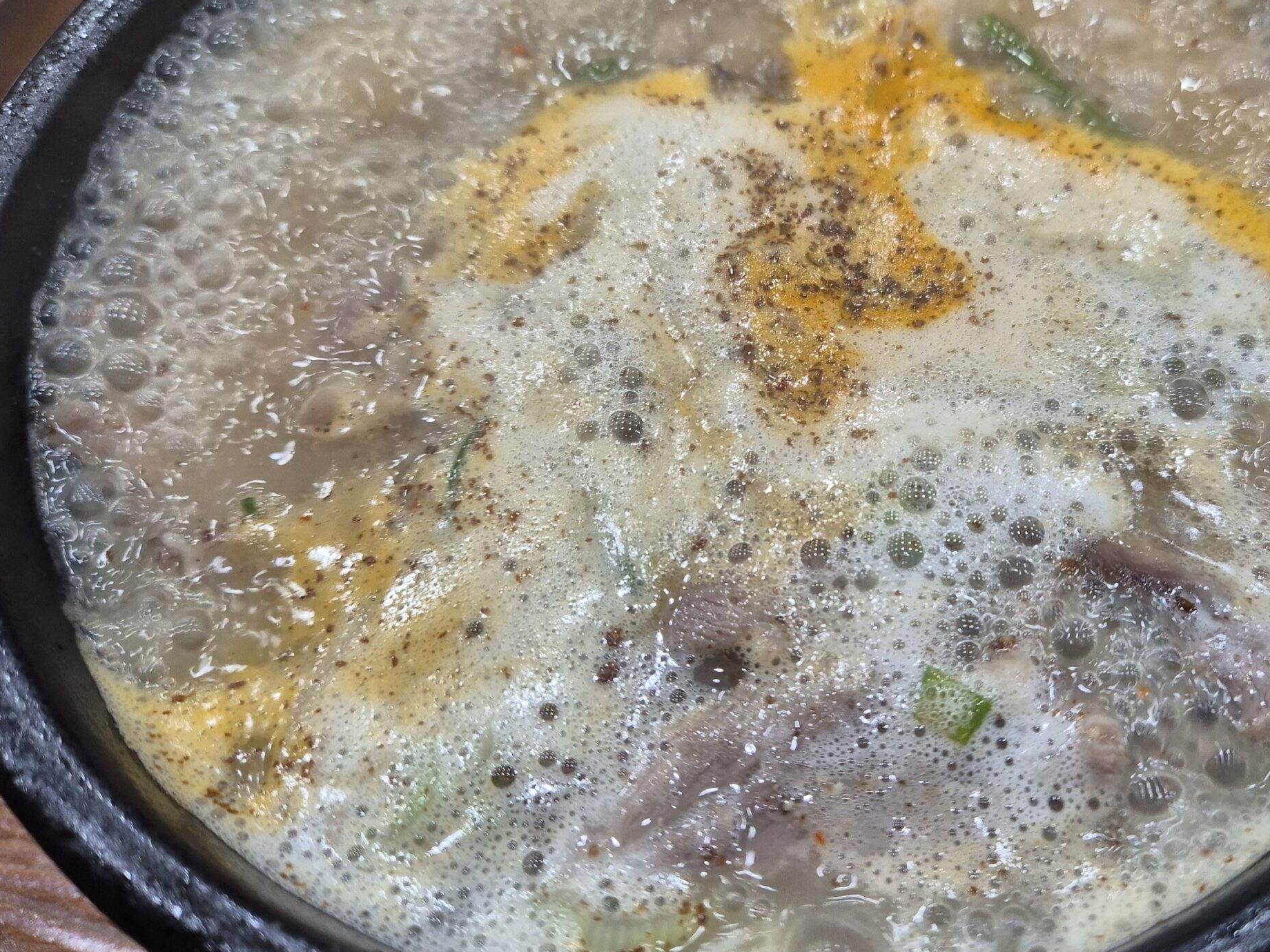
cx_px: 848
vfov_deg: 44.0
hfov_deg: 55.6
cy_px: 387
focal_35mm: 32
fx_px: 1174
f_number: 1.8
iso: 200
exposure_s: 1/120
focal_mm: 5.4
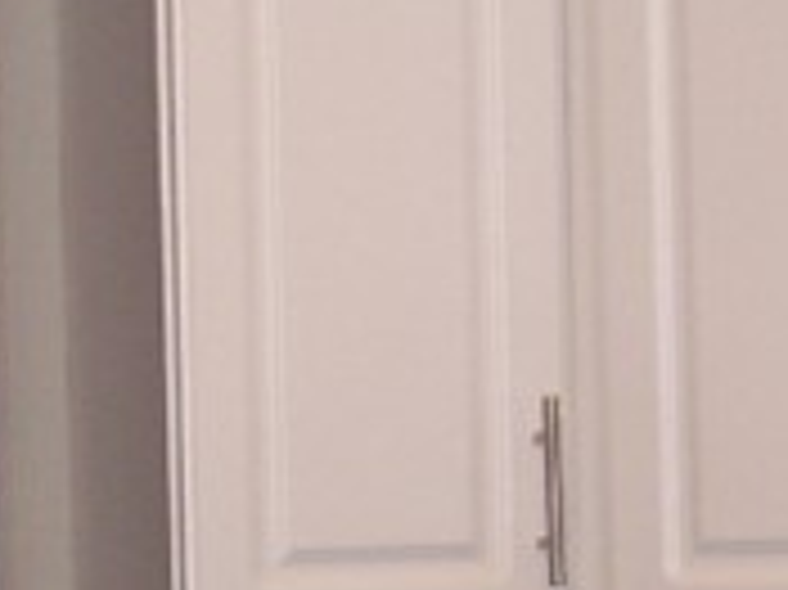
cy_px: 748
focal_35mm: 263
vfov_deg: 5.6
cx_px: 333
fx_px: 5983
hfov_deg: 7.5
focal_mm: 7.6
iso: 80
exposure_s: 1/60
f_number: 3
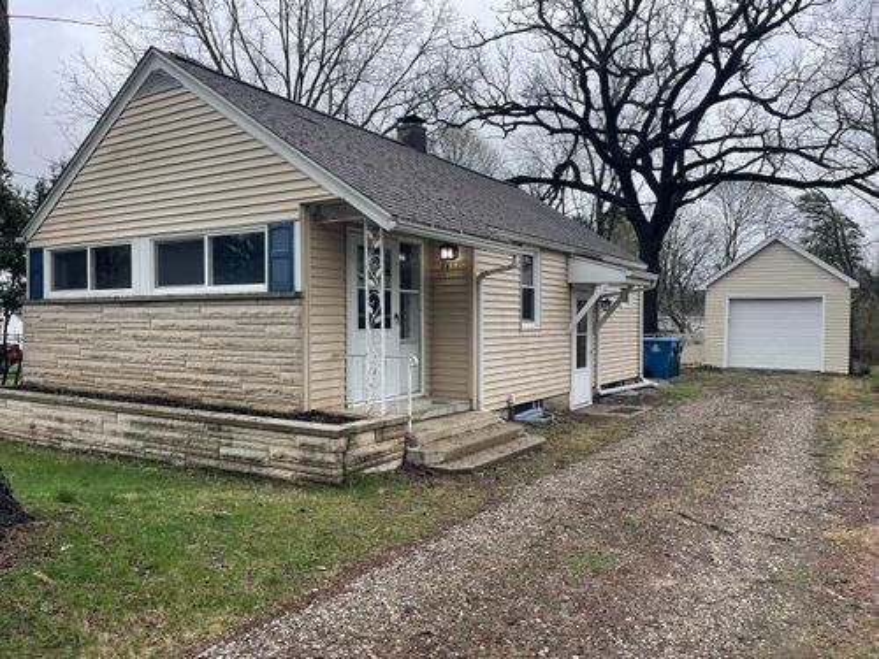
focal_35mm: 26
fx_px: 660
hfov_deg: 67.3
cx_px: 440
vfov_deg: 53.1
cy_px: 330
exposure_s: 1/651
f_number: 1.6
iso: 32
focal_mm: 4.2
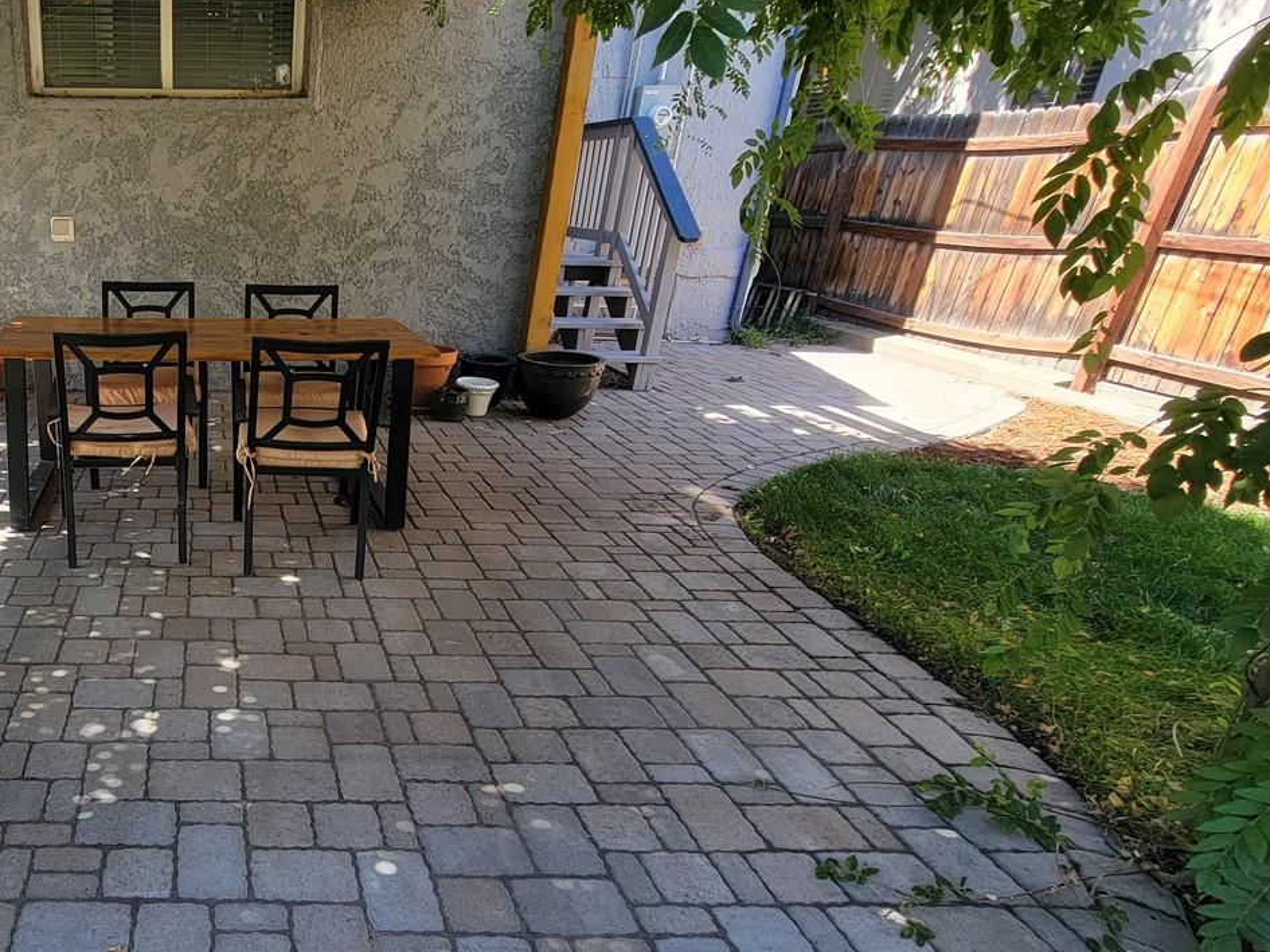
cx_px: 204
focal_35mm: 22
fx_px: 807
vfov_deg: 60.7
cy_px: 555
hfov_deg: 67.1
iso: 50
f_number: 2.2
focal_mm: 2.2
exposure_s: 1/180
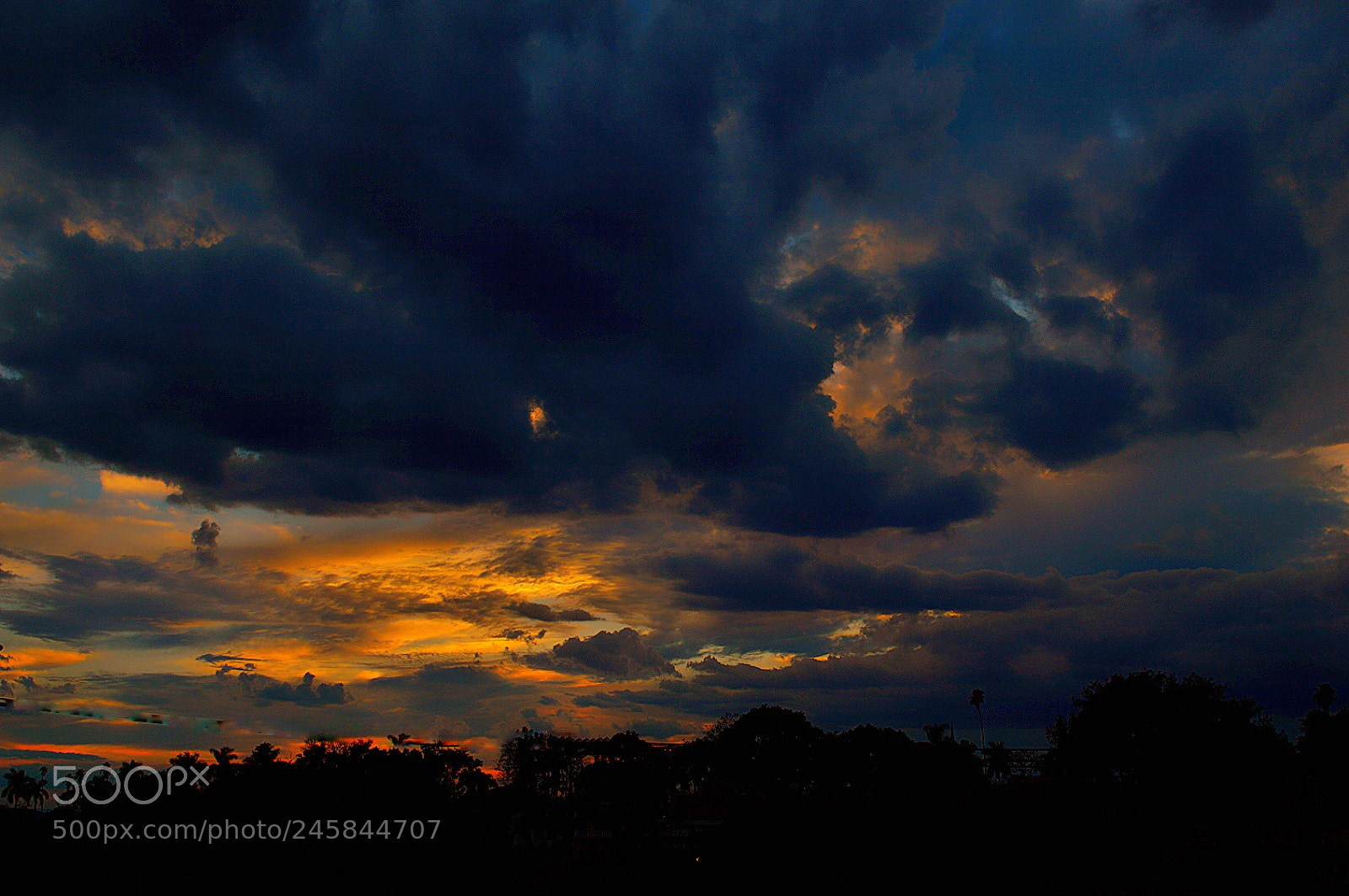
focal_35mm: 44
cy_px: 448
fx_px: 1628
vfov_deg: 30.8
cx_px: 674
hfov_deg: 45.0
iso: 100
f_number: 8
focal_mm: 29
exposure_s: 1/100
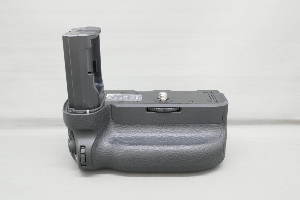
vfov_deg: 35.1
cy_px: 100
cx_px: 150
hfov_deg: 50.7
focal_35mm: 38
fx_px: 317
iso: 1600
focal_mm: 13.8
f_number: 5.6
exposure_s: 1/20
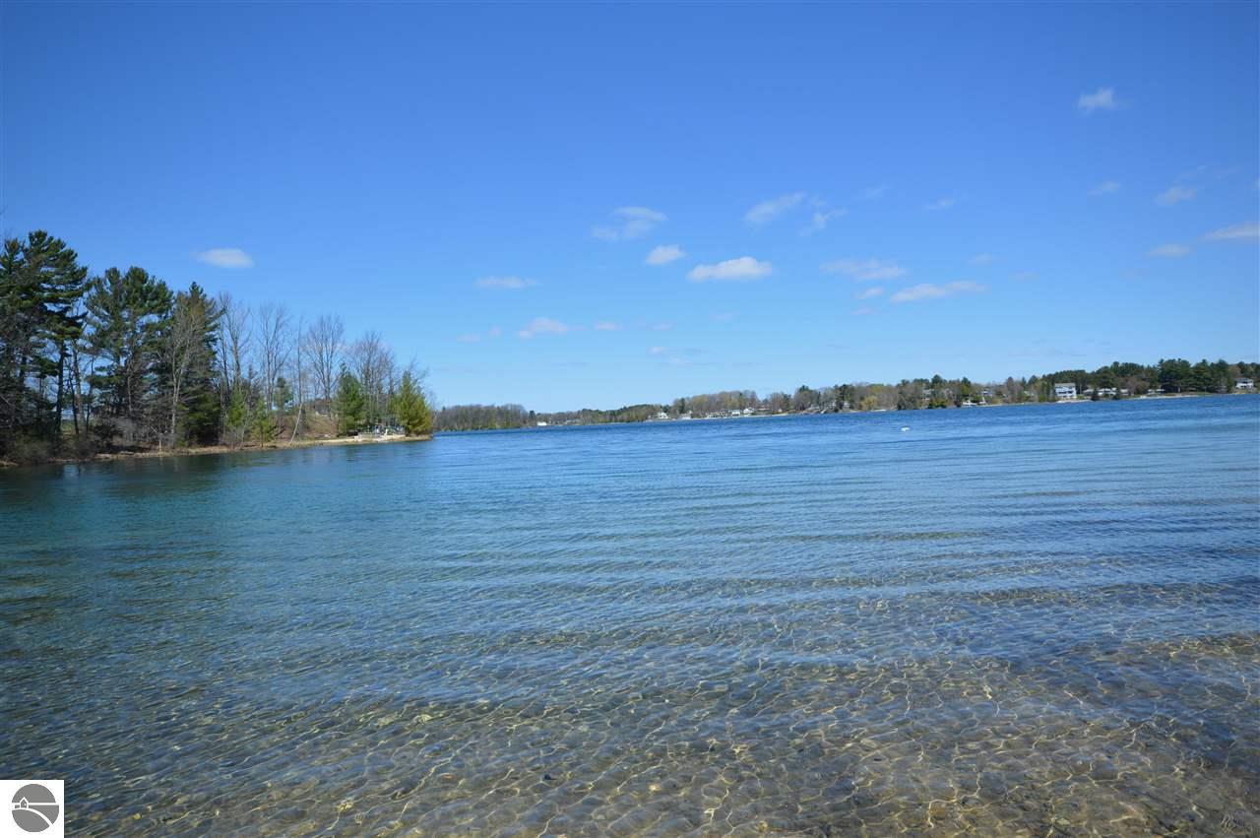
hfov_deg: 81.3
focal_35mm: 21
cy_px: 419
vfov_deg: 59.4
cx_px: 630
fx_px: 734
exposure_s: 1/250
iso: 100
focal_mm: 14
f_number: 8
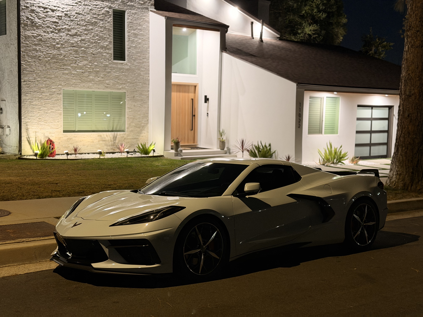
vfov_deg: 30.3
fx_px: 587
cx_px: 212
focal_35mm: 48
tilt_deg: -5.2
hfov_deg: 39.7
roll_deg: -0.8
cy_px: 158
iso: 400
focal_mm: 6.76
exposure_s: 1/30
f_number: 1.78
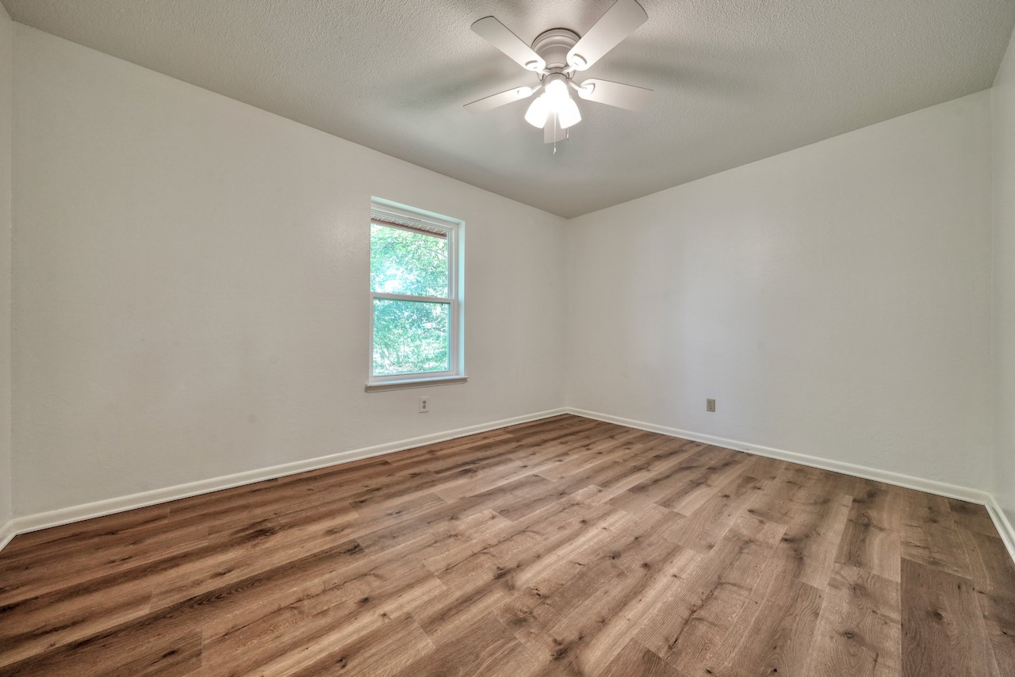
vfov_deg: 90.0
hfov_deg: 112.6
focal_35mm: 12
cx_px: 508
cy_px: 338
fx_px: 338
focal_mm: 12
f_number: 9
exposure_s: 1/4
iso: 640
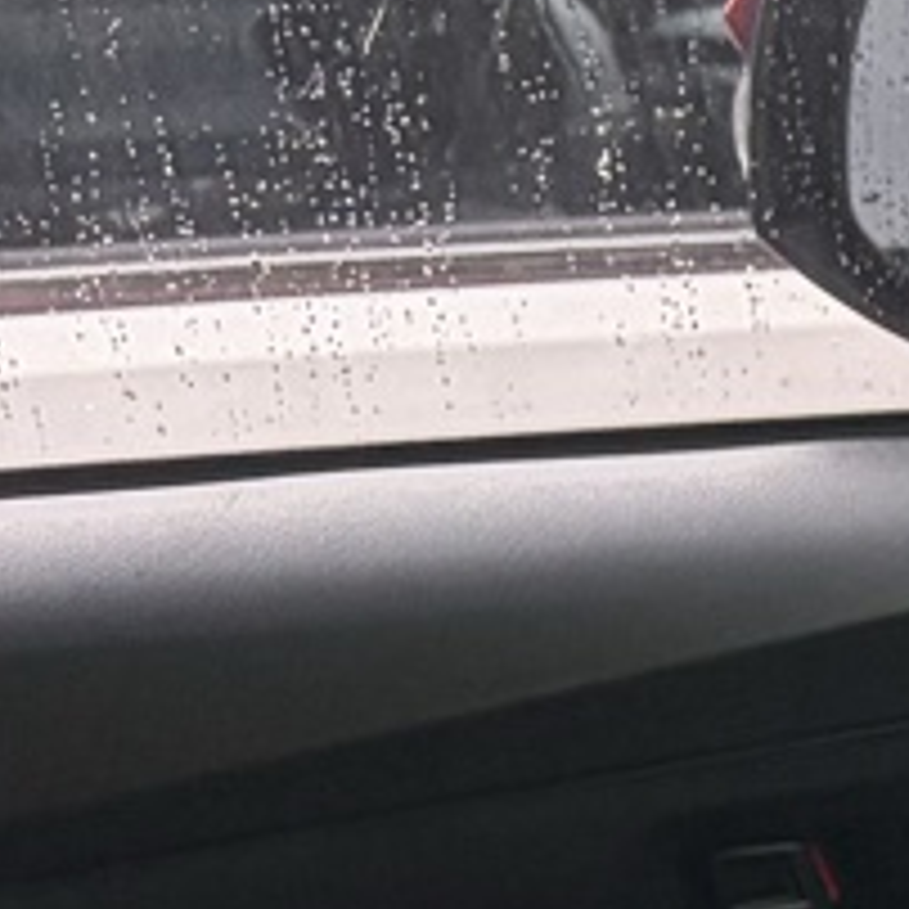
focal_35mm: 182
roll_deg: +5.1
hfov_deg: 7.7
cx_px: 3164
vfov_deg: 9.0
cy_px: 1836
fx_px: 5407
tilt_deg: -24.0
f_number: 1.6
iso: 100
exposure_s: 1/228
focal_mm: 5.96
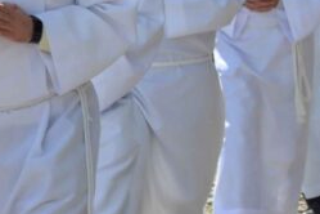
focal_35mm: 259
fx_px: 2302
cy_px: 62
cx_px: -329
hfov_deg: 7.6
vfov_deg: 5.3
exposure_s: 1/250
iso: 100
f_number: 8
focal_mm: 42
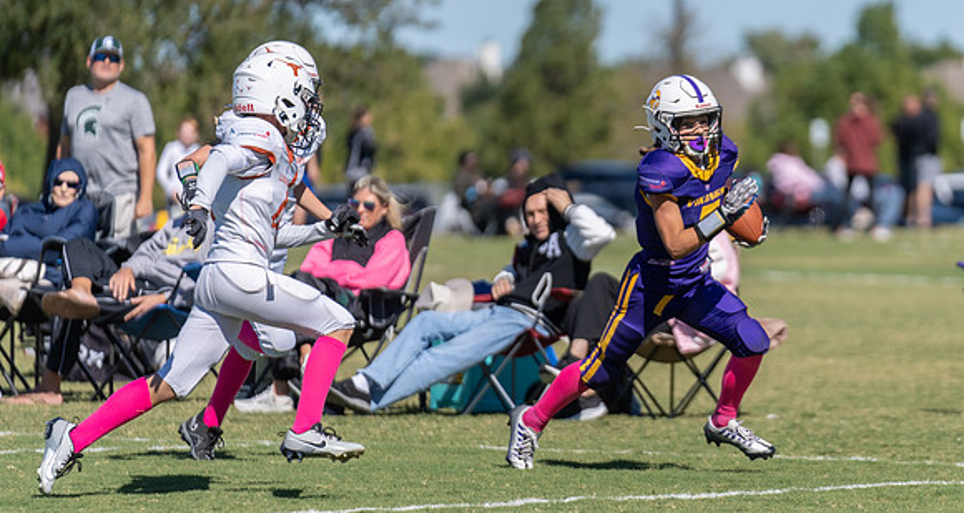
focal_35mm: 326
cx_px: 711
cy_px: 309
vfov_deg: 3.6
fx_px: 8236
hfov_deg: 6.7
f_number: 2.8
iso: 100
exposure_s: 1/3200
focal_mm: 200
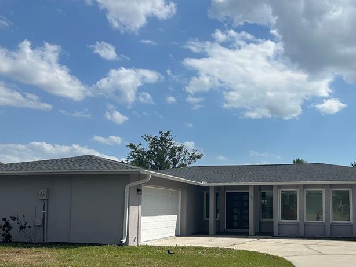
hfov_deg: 46.3
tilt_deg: +5.6
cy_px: 182
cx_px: 228
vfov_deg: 35.6
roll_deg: -0.8
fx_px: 412
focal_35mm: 40
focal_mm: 6.86
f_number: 1.78
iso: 80
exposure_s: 1/8929
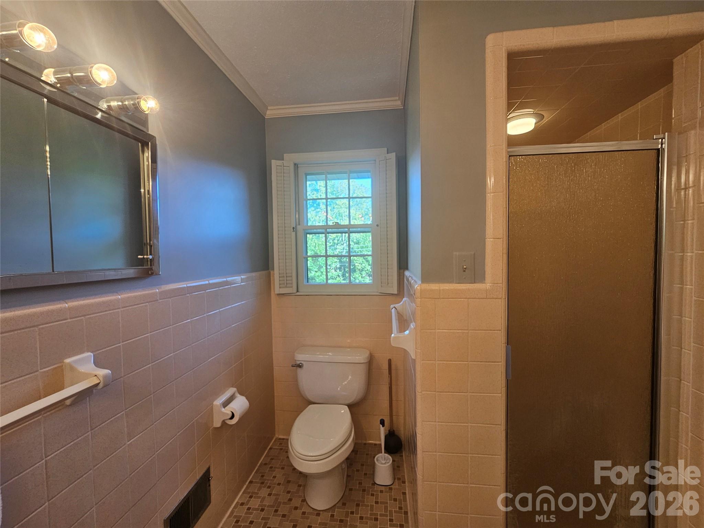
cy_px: 264
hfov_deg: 106.2
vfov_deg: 89.9
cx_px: 352
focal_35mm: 13
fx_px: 264
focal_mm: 2.2
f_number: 2.2
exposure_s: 1/60
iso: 100
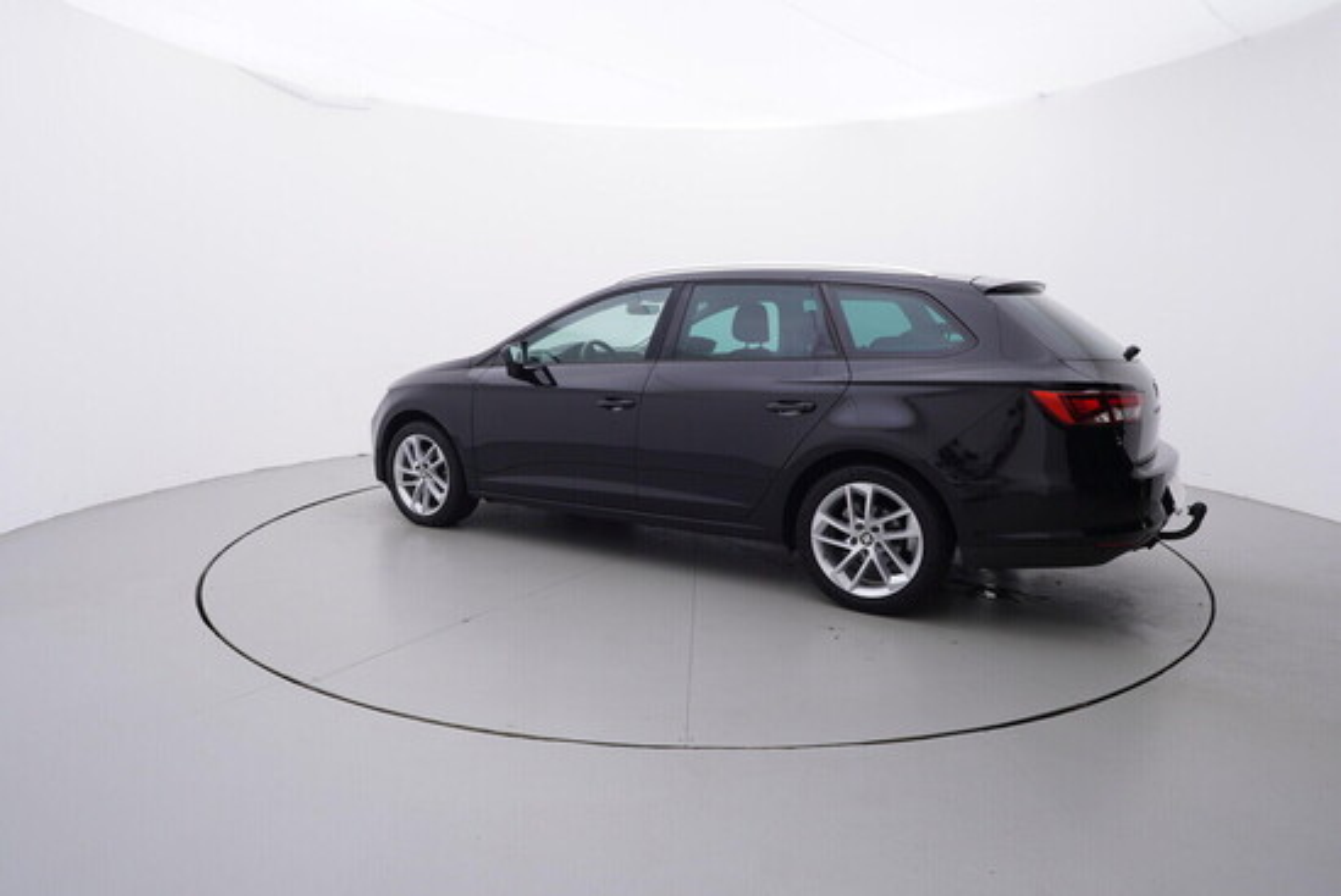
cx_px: 670
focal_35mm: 22
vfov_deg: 56.2
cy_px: 448
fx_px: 839
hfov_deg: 77.3
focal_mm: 15
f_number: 5
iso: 200
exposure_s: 1/80
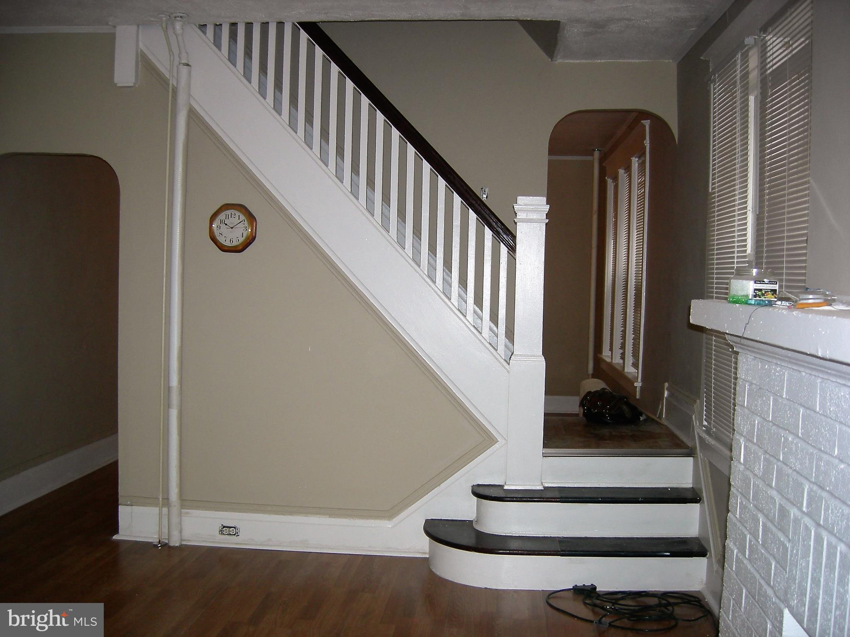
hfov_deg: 51.4
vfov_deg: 39.7
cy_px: 318
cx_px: 425
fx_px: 884
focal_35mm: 36
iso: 74
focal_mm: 7.5
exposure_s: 1/60.1
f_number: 2.7
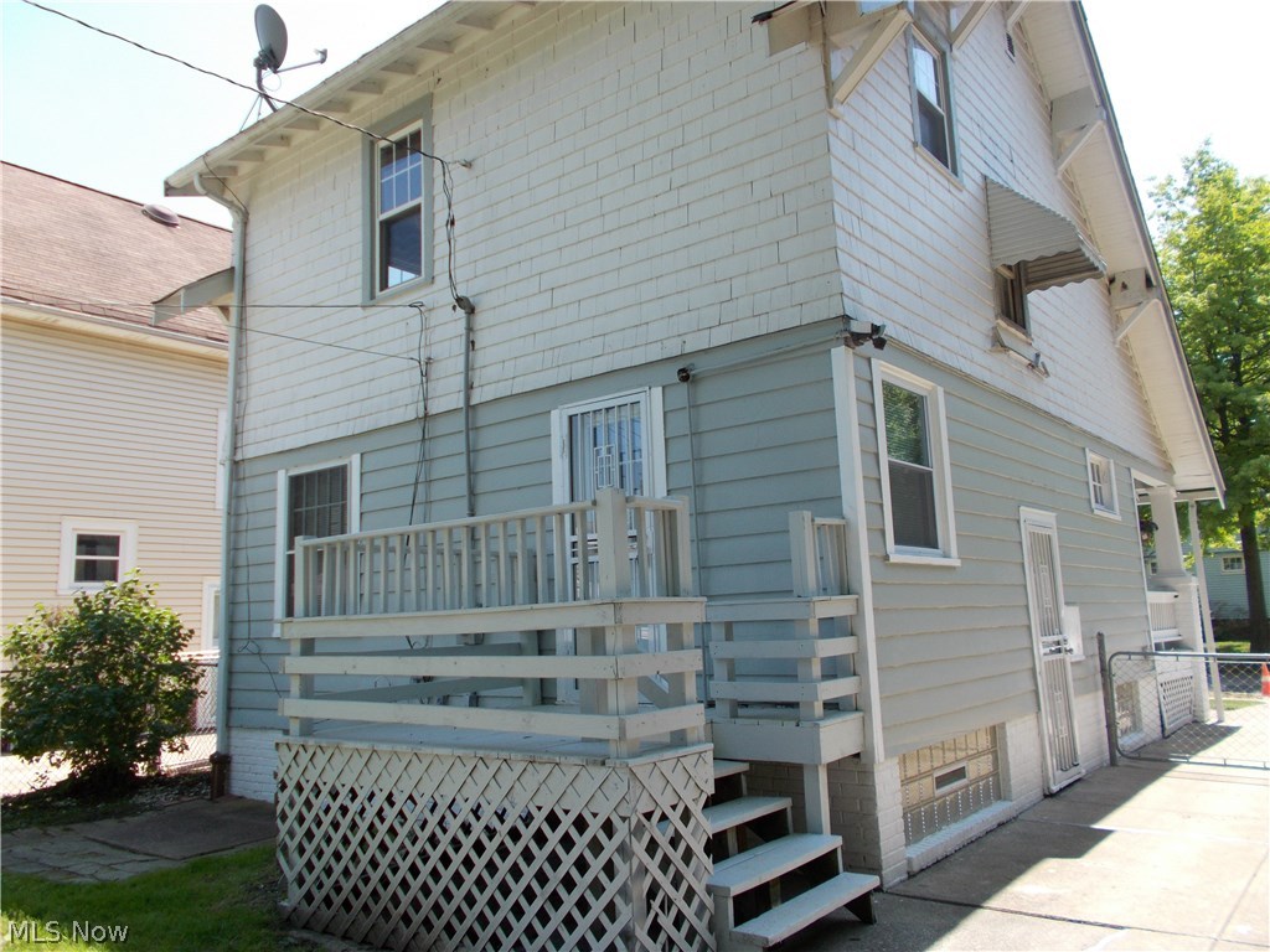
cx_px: 635
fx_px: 954
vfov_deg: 53.1
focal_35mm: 26
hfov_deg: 67.3
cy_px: 476
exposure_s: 1/320
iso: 80
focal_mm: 4.6
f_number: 3.2
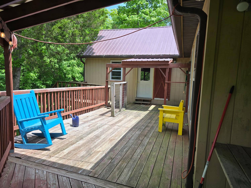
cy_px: 94
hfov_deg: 73.9
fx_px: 167
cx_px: 126
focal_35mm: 23
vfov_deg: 58.9
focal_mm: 6.3
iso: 12
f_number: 1.7
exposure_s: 1/220
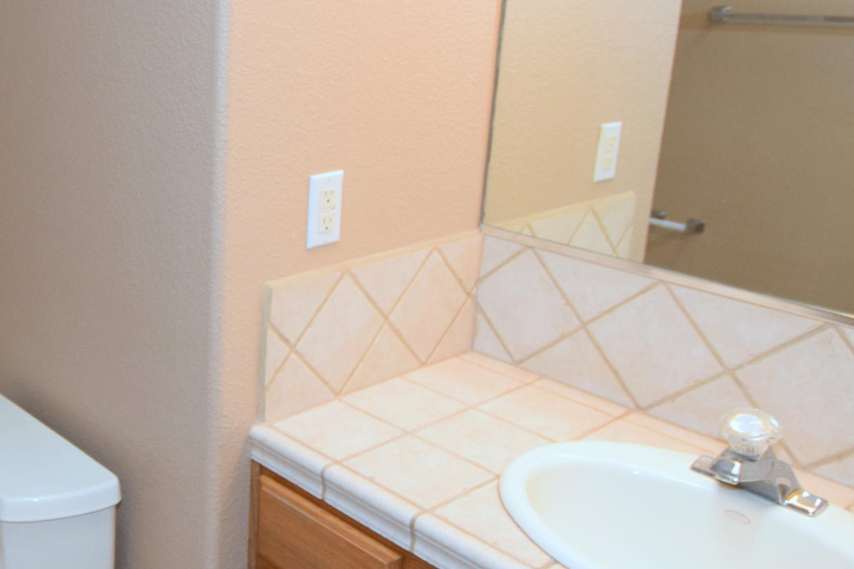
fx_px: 954
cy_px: 228
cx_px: 111
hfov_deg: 44.5
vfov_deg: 33.1
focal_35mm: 40
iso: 800
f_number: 4
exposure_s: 1/60
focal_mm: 11
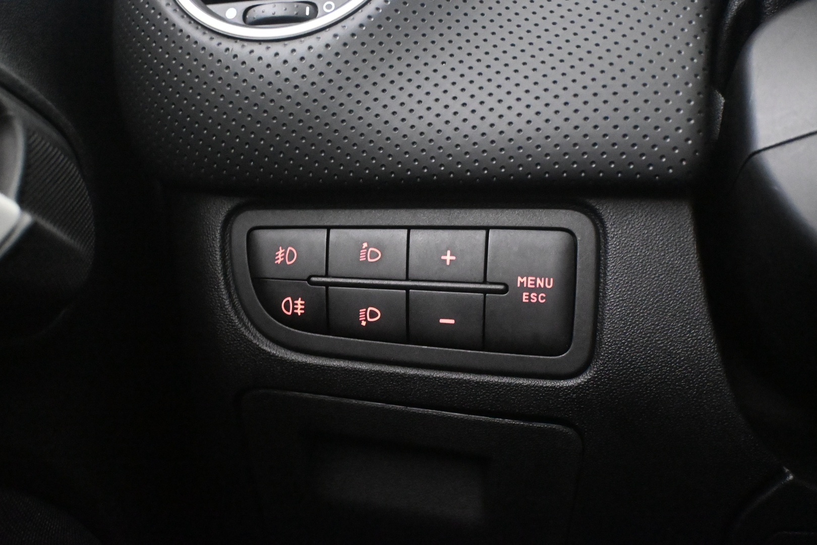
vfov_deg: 33.6
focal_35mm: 40
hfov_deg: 48.7
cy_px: 272
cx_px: 408
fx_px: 902
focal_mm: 26.5
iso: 12800
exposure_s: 1/25
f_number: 4.5
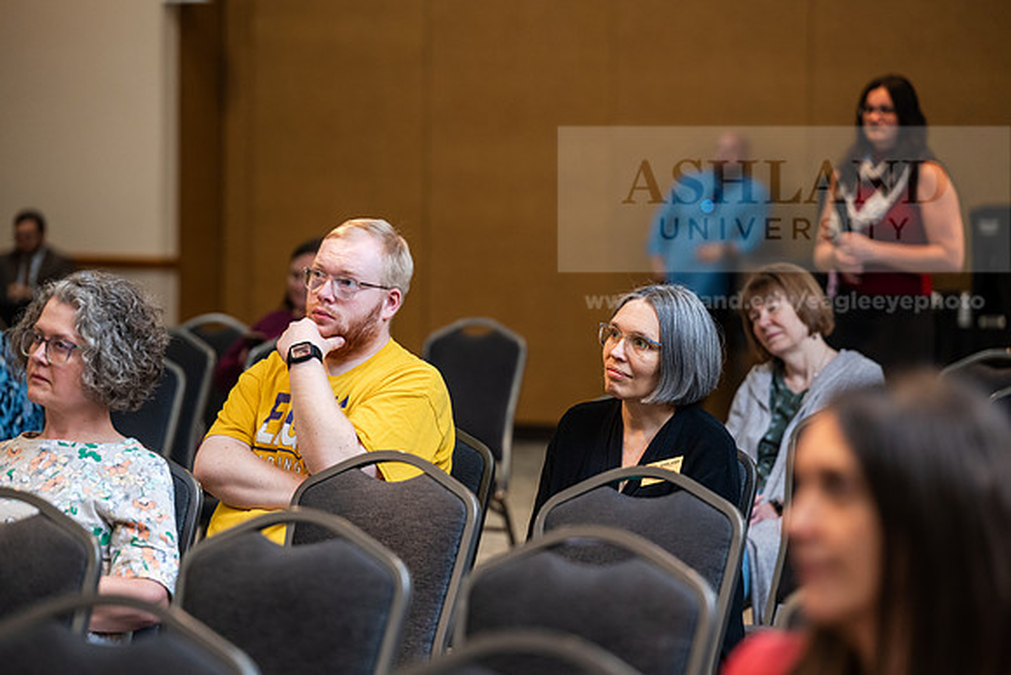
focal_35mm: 125
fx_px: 3511
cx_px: 506
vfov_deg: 11.0
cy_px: 338
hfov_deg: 16.4
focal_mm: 125
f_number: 3.2
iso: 1600
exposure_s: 1/160
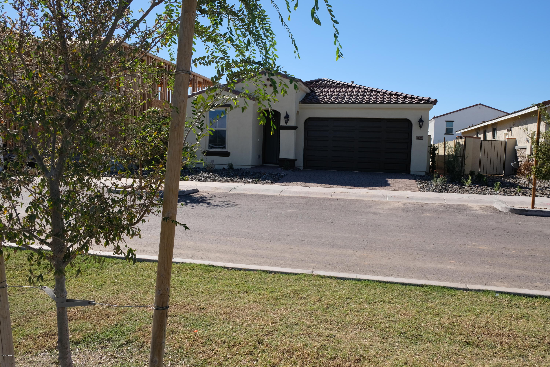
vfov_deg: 46.4
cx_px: 275
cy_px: 184
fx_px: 428
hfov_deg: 65.5
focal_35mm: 28
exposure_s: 1/680
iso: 400
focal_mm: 18.8
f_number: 8
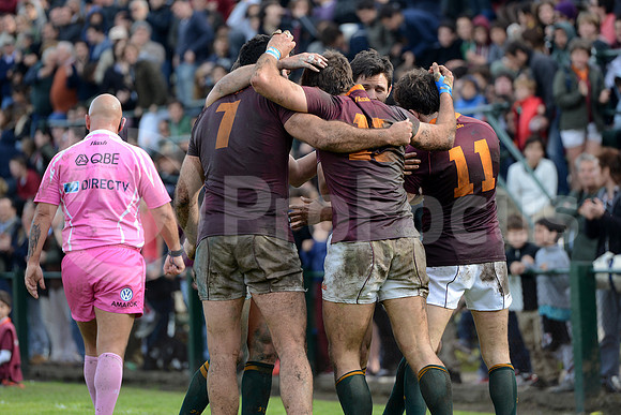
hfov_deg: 10.3
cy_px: 208
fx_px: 3451
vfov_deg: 6.9
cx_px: 310
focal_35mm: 200
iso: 500
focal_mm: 200
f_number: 4
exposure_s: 1/1000
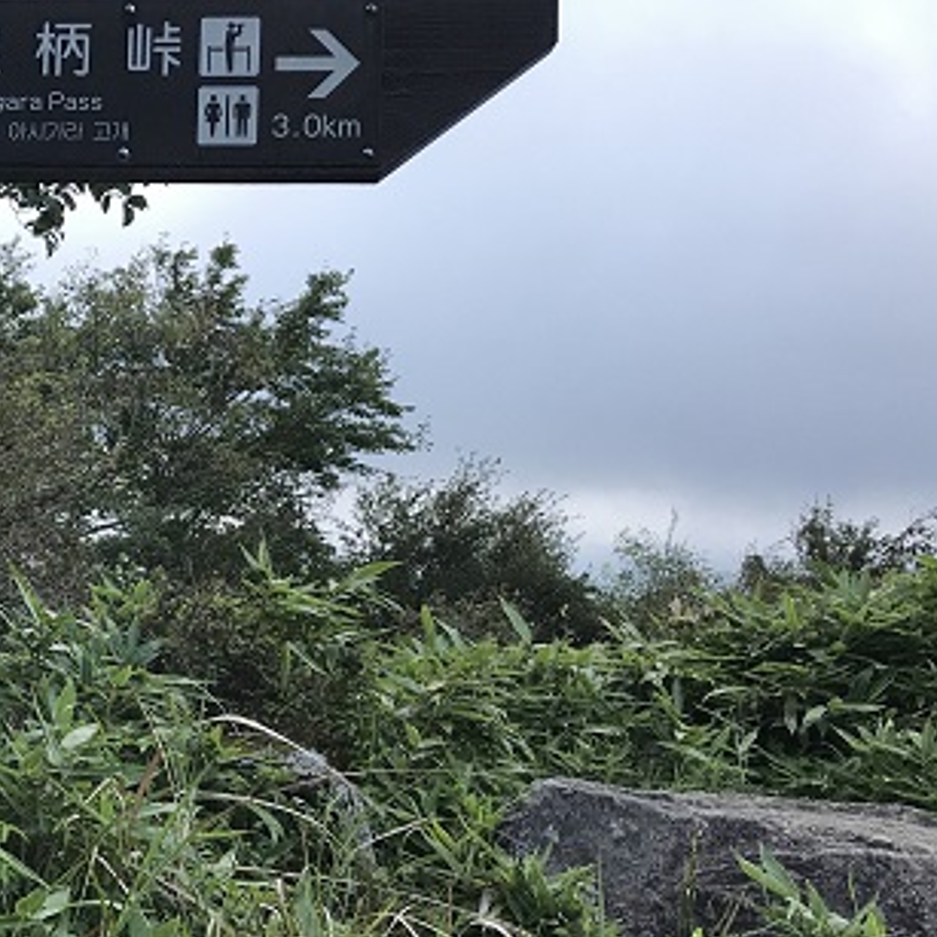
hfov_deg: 30.0
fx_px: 1654
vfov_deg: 31.6
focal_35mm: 54
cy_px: 473
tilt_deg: +0.7
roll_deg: +0.3
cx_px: 64
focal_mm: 3.99
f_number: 1.8
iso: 25
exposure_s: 1/40
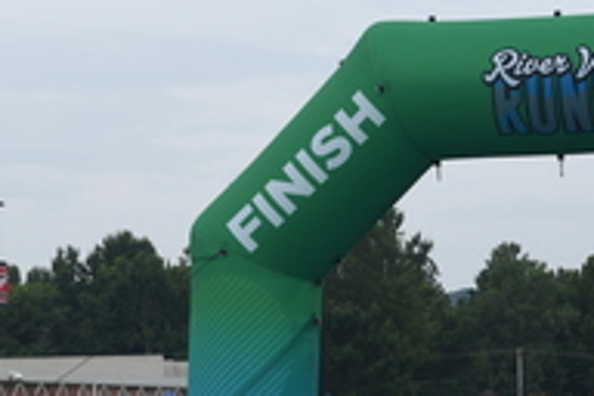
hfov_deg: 10.2
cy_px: 562
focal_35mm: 201
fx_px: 3316
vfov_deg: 6.8
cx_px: 176
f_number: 11
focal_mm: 35
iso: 100
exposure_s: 1/80
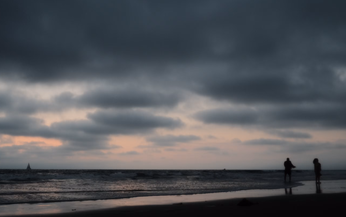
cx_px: 145
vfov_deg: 29.7
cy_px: 139
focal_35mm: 43
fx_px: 405
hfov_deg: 46.0
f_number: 4
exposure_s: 1/180
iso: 400
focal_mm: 23
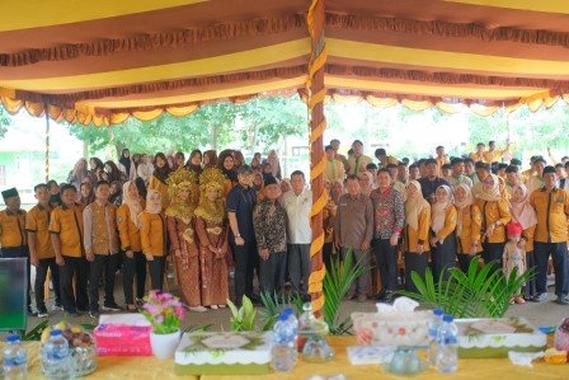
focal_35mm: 38
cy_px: 190
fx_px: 601
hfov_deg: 50.7
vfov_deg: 35.1
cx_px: 284
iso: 400
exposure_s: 1/125
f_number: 1.7
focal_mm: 25
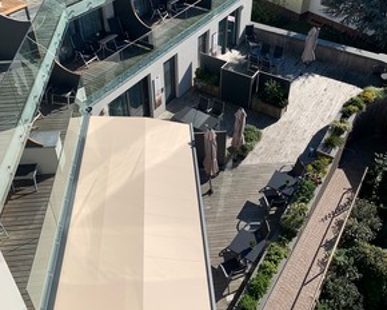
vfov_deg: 41.6
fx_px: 401
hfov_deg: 51.5
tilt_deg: -34.8
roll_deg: -0.3
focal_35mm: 35
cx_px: 199
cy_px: 98
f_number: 1.8
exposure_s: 1/3086
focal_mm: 4.25
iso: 25
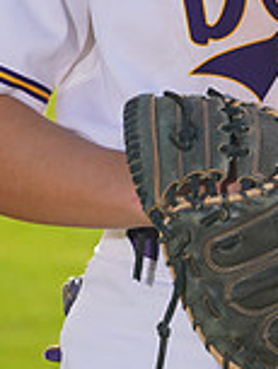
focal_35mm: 728
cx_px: 328
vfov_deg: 2.7
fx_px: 7785
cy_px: -118
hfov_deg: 2.0
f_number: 8
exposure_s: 1/250
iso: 100
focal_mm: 200
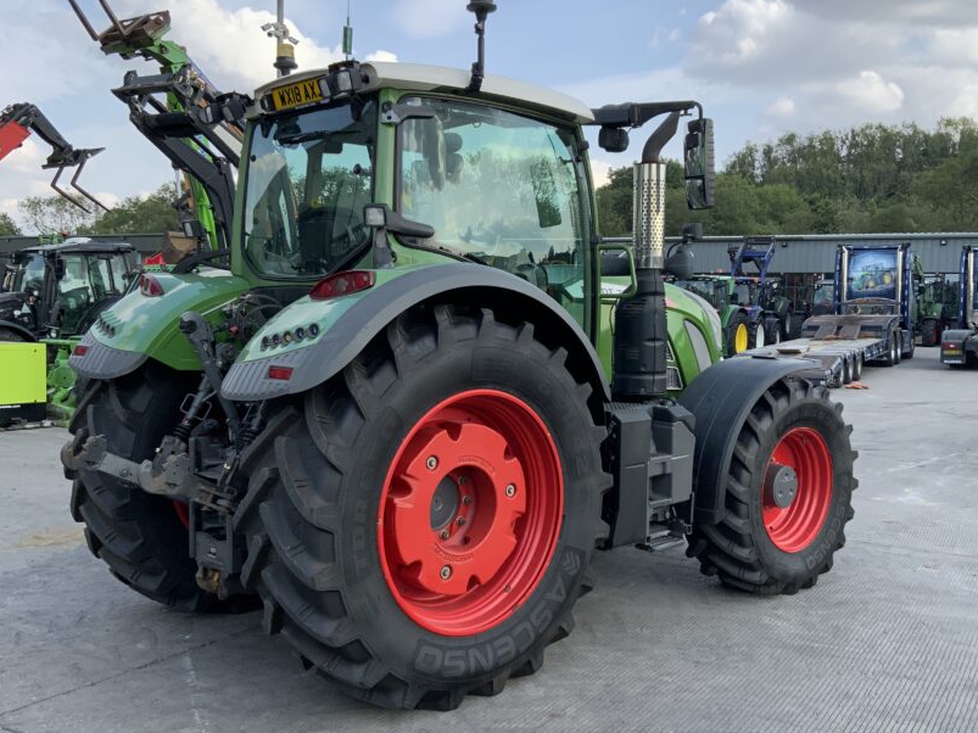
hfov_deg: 50.1
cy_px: 369
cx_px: 522
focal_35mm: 37
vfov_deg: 38.7
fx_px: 1045
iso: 16
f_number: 1.8
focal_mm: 3
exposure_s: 1/781
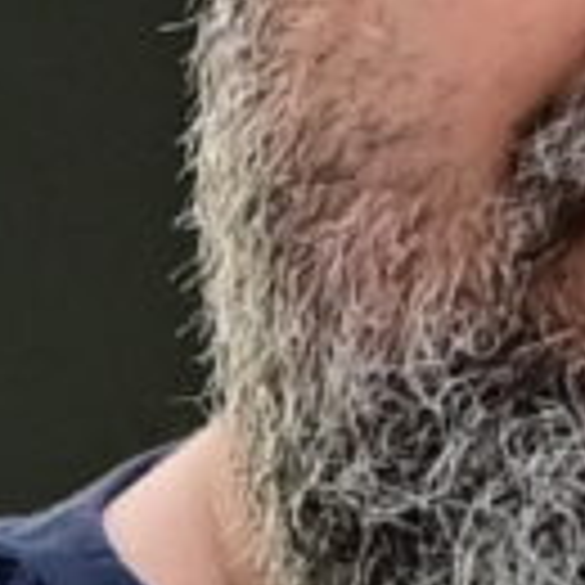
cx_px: 572
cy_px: 346
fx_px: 29923
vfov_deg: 1.1
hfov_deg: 1.1
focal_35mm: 1565
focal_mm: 200
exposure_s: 1/160
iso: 800
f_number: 2.8
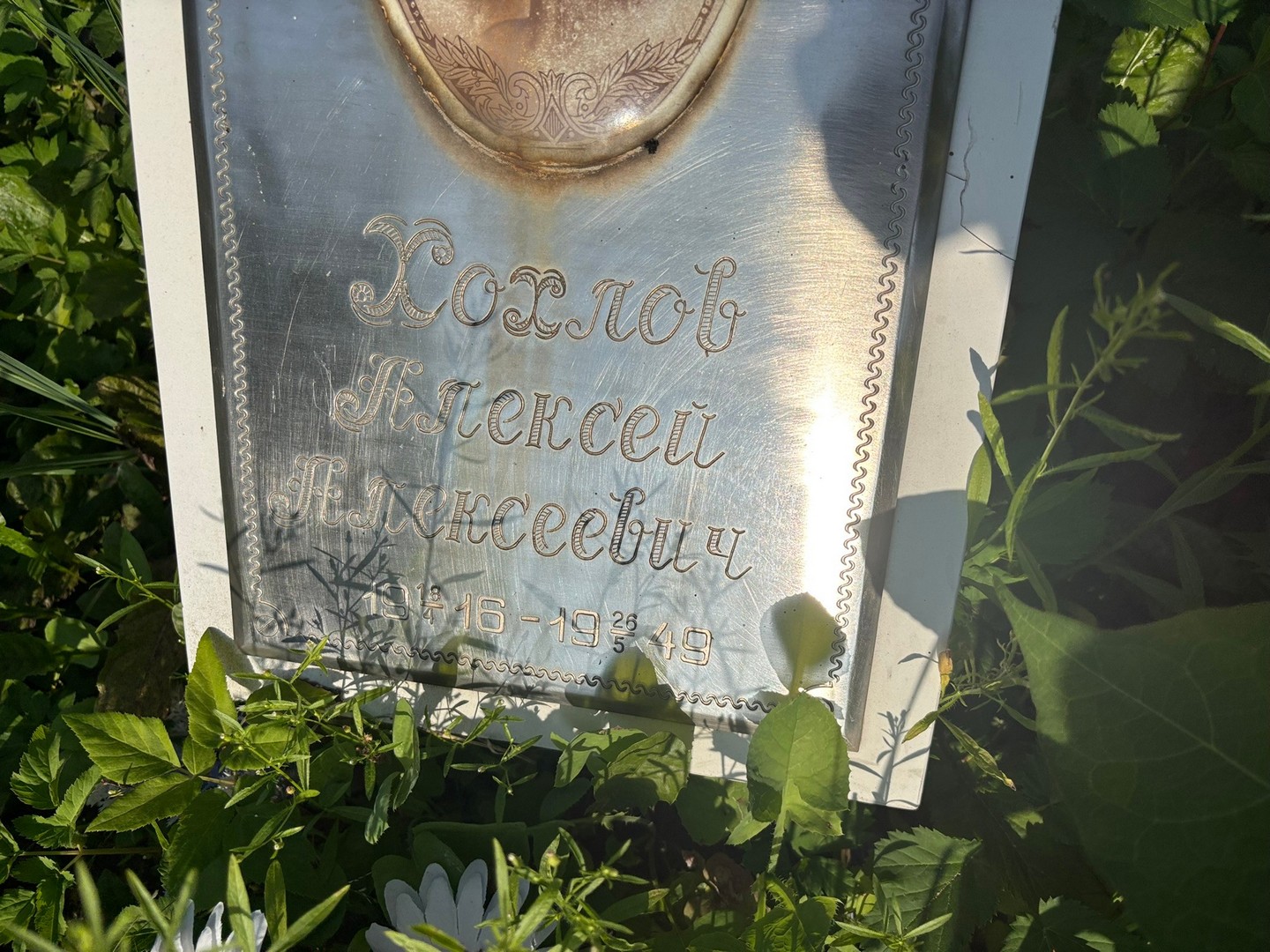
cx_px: 635
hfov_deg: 67.3
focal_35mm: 26
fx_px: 954
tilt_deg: -65.7
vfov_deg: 53.1
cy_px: 476
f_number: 1.6
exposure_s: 1/9091
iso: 50
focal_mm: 5.96
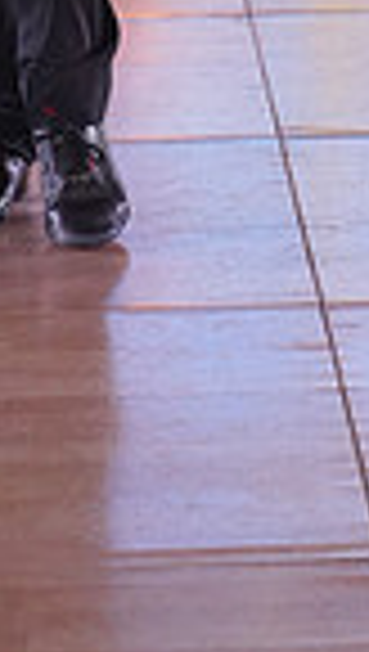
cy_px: -603
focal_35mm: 264
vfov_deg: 7.8
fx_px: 4574
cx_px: 394
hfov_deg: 4.6
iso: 2000
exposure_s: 1/400
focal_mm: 63
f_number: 4
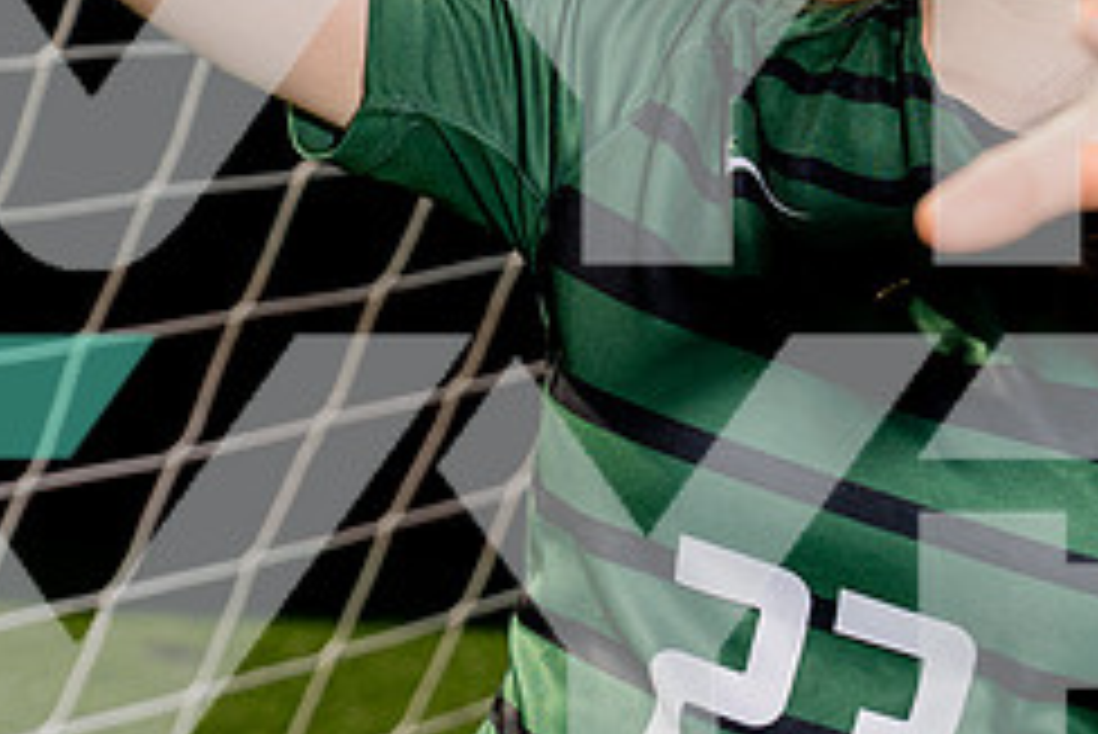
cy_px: 34
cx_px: 840
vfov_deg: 8.8
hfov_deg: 13.1
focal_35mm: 156
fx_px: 4761
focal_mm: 63
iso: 100
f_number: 5
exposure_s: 1/1250
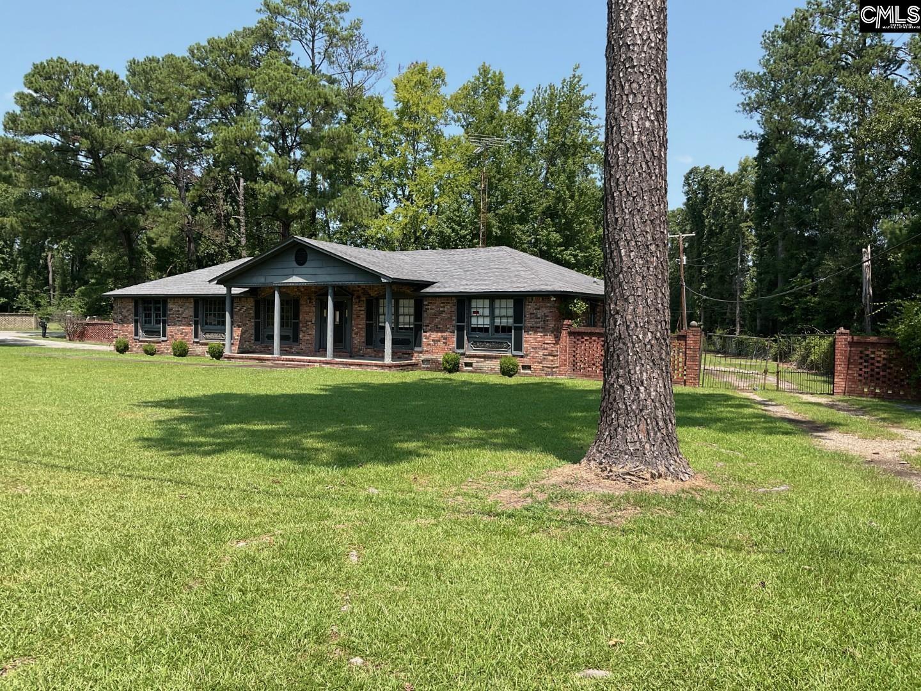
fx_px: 772
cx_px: 460
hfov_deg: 61.7
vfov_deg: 48.2
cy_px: 346
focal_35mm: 29
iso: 16
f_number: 1.8
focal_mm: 3
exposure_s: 1/1144
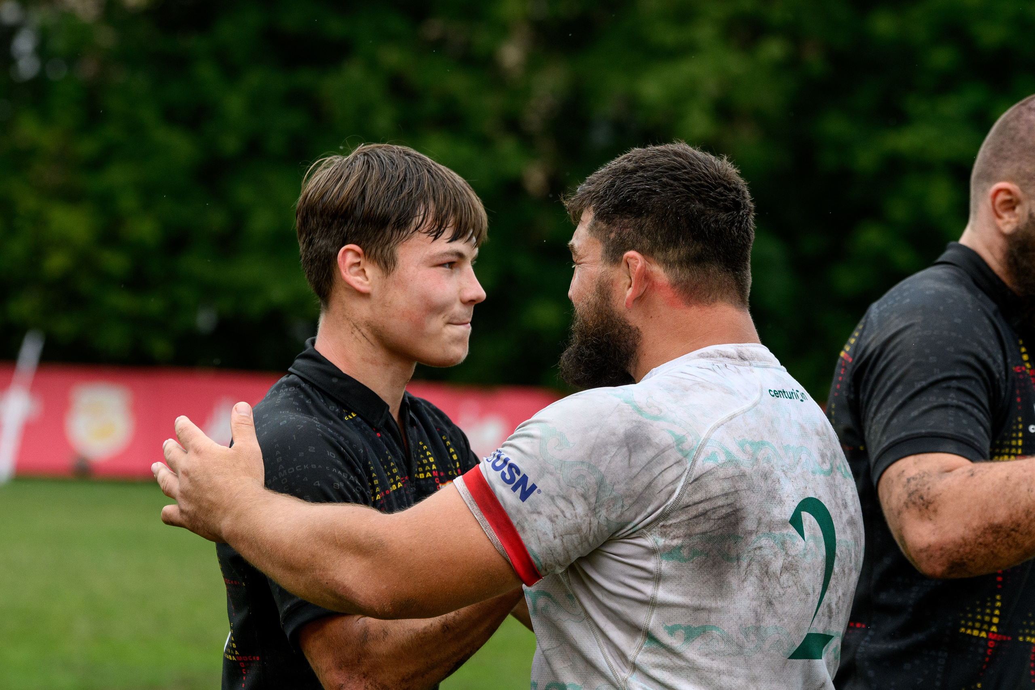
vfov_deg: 6.6
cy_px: 345
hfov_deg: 9.8
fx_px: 6025
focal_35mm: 210
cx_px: 475
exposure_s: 1/2500
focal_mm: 160
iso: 1250
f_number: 5.6
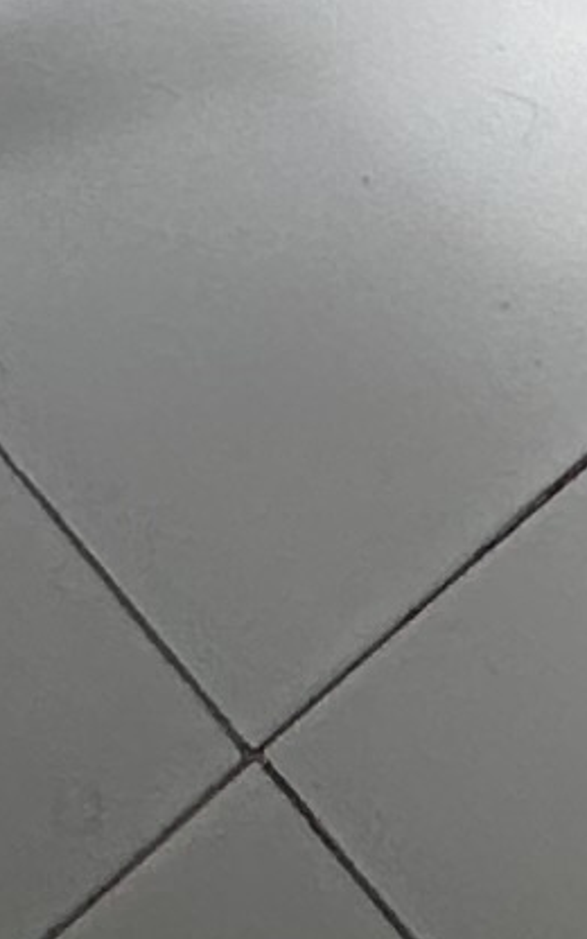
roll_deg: -4.8
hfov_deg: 9.1
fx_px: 3686
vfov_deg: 9.6
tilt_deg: -15.0
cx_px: 264
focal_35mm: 144
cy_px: -2196
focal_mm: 2.22
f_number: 2.2
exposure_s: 1/99
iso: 80
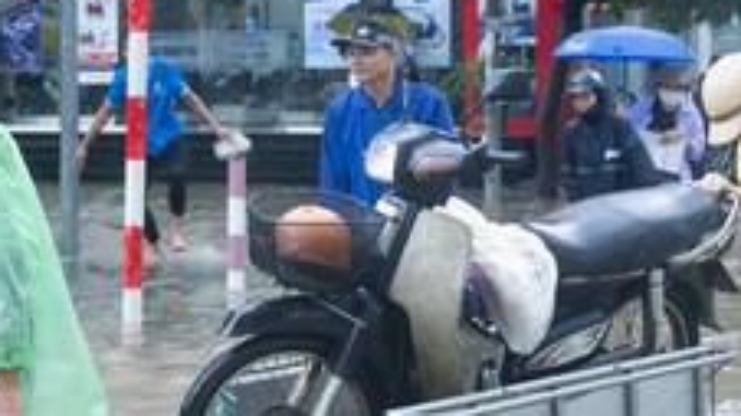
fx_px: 2102
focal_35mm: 107
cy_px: 126
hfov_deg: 19.9
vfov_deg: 11.3
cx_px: 246
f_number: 2.8
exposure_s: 1/640
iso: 500
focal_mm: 36
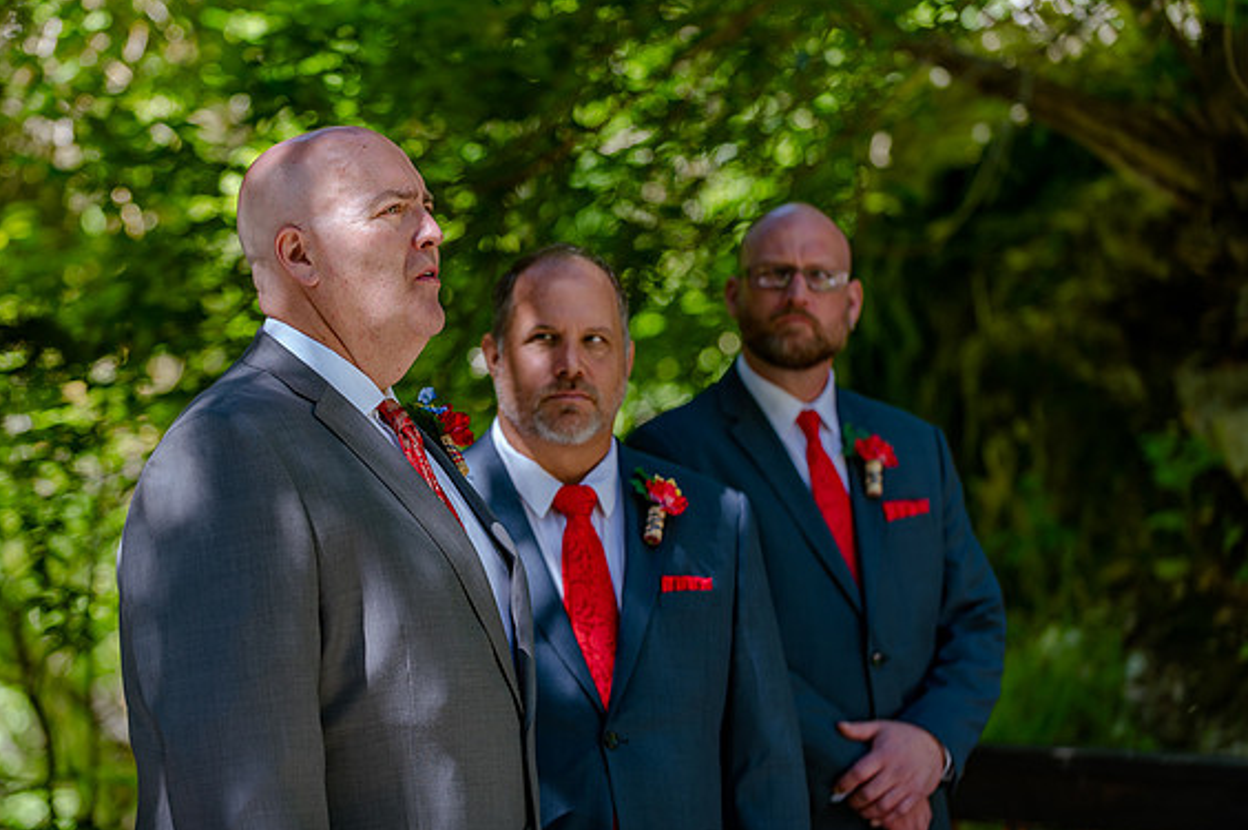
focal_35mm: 123
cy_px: 355
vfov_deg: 11.1
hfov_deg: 16.7
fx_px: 4260
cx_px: 547
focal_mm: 105
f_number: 2.8
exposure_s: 1/250
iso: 200
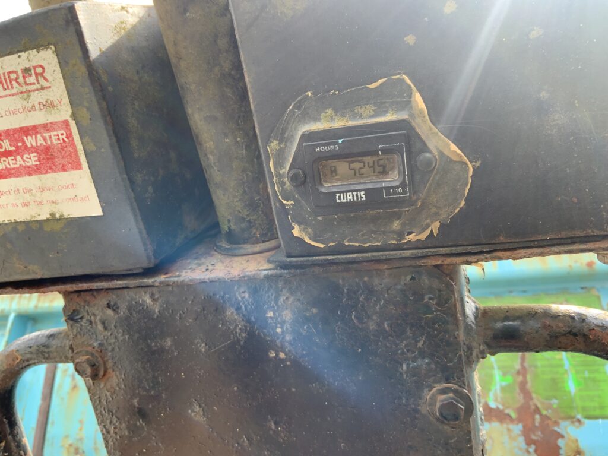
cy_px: 228
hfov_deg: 61.7
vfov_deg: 48.2
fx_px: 509
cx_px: 304
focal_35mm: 29
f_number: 1.8
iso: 16
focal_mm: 3
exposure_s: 1/172
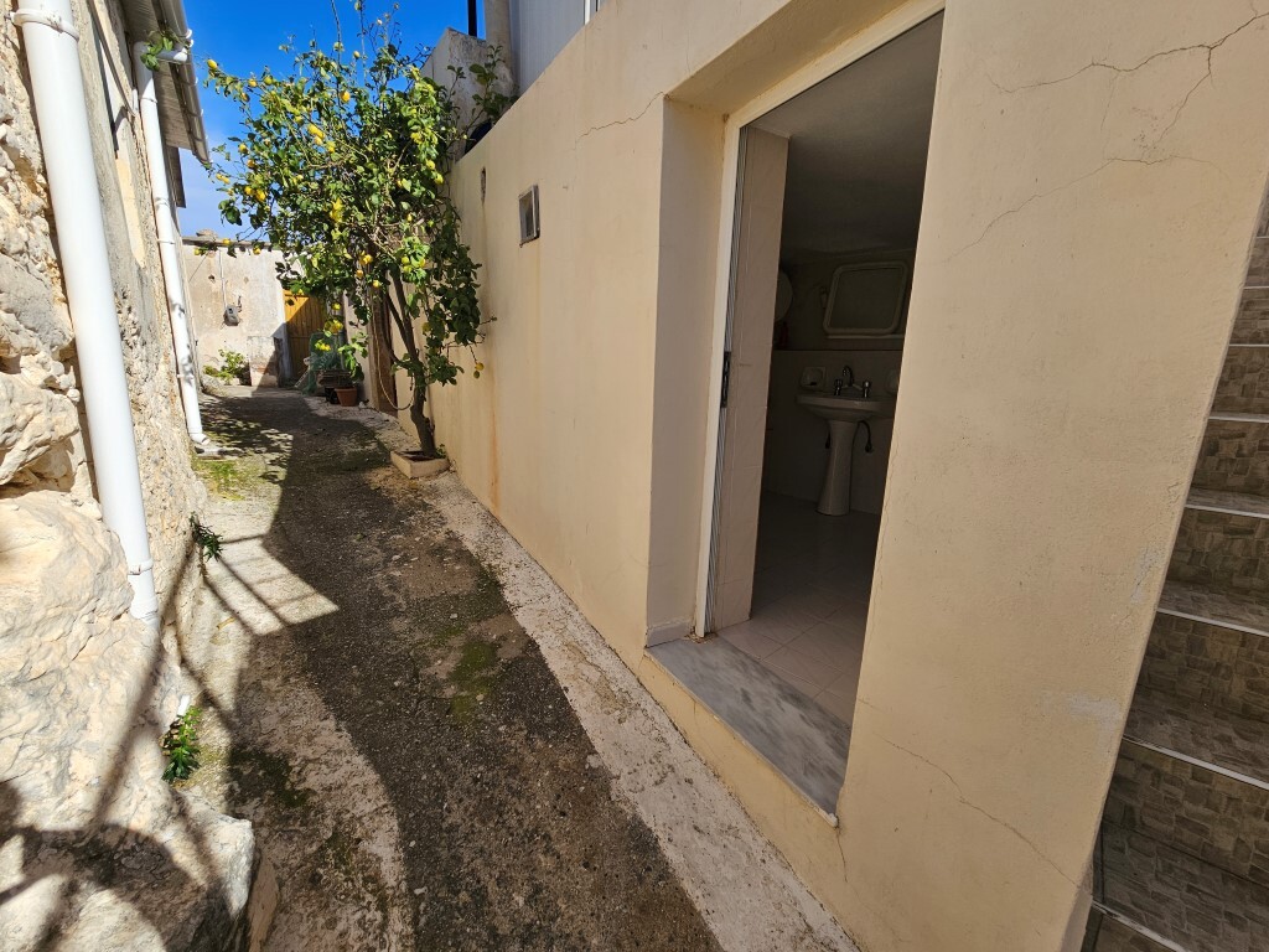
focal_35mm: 13
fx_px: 477
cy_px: 476
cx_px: 634
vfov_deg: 89.9
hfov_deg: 106.2
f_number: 2.2
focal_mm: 2.2
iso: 50
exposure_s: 1/2708
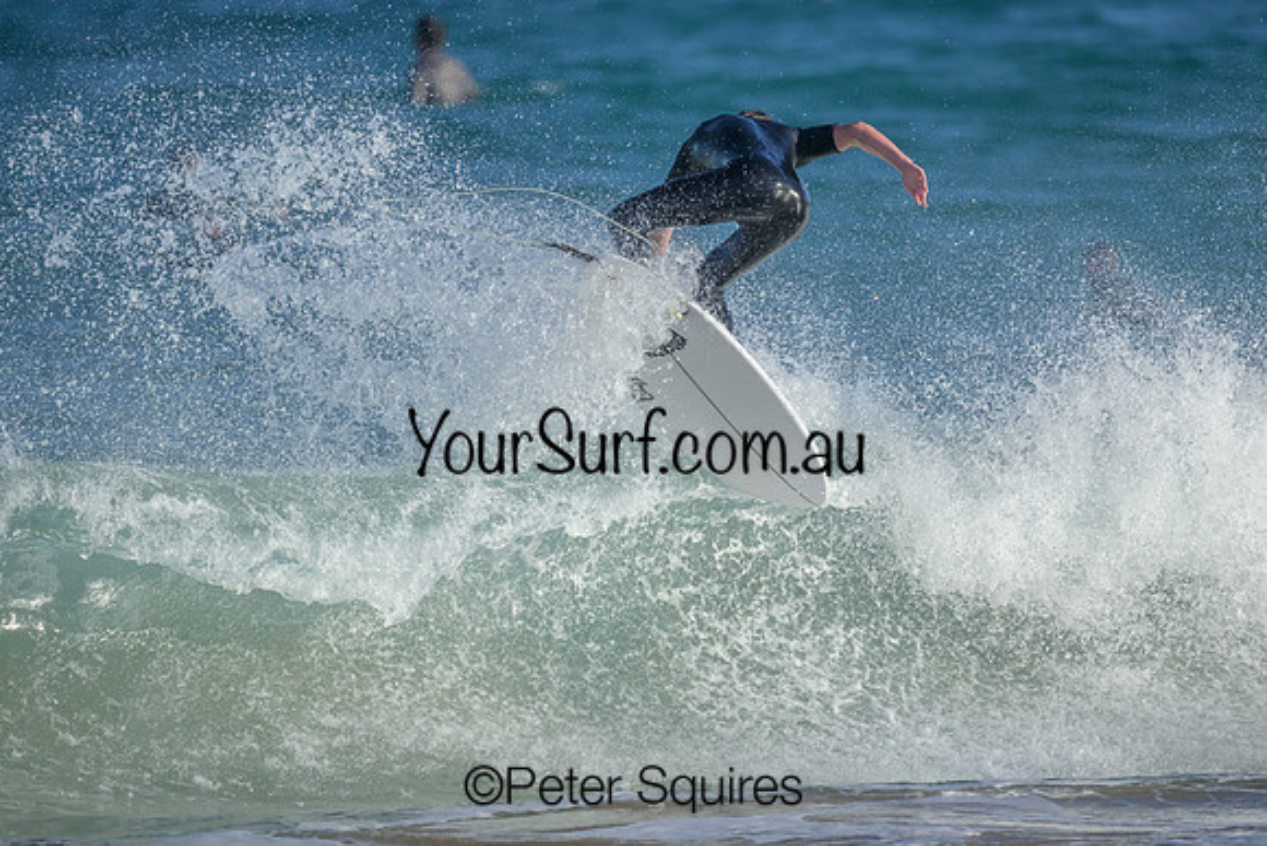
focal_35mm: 926
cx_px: 602
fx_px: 32586
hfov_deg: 2.2
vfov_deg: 1.5
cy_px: 480
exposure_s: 1/2000
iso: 280
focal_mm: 800
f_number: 6.3
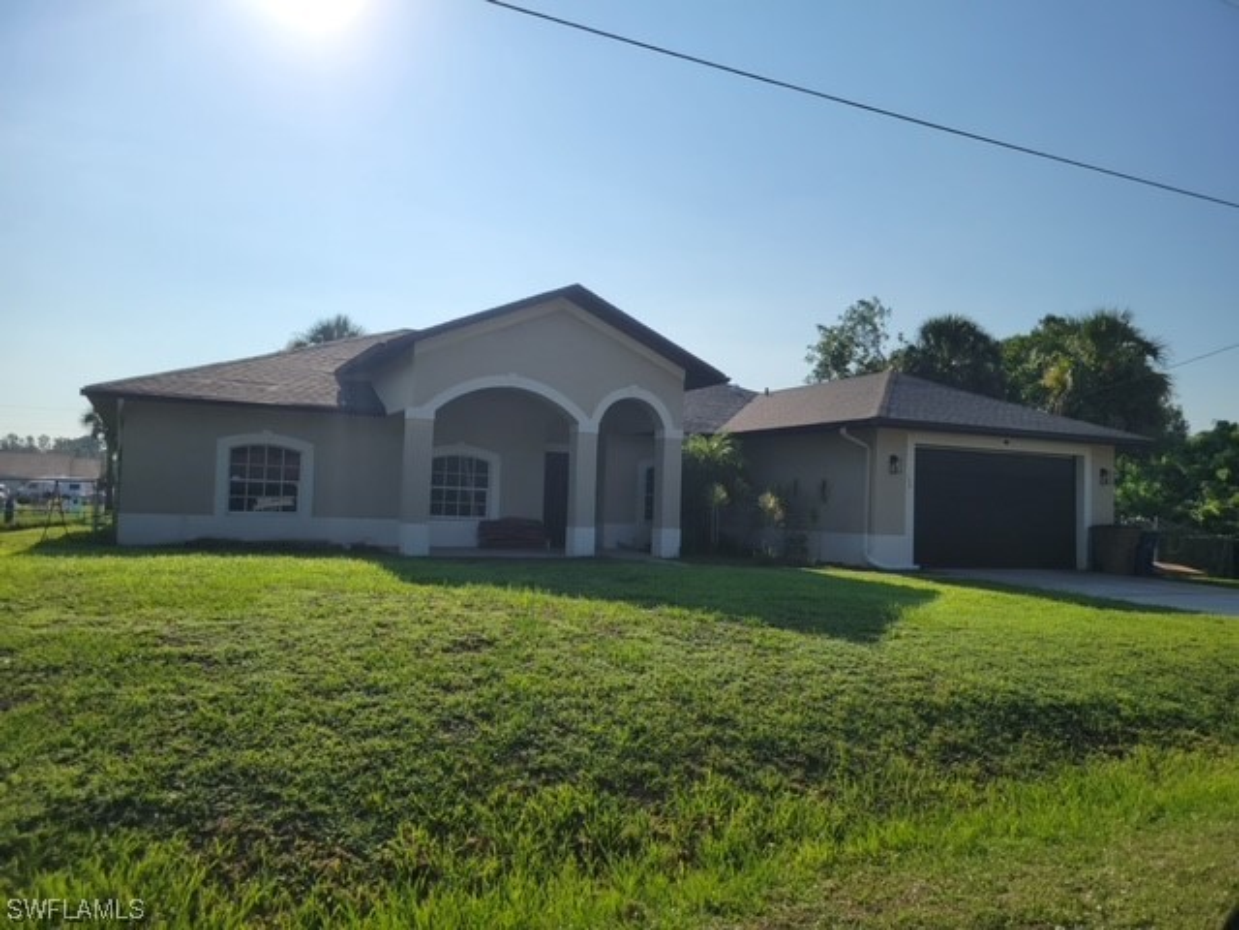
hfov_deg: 67.3
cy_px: 465
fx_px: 931
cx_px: 620
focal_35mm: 26
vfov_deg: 53.1
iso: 40
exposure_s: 1/5748
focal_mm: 5.4
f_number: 1.8
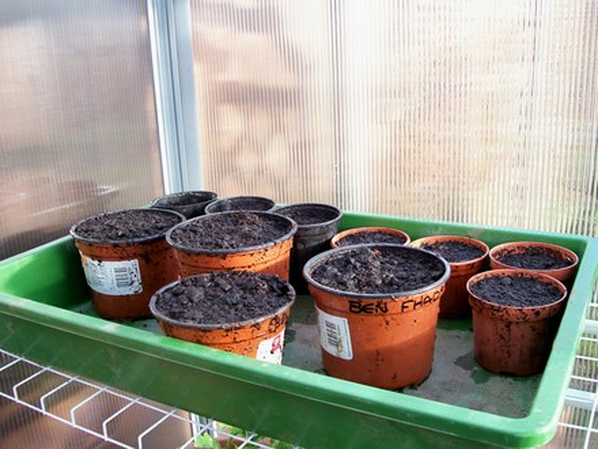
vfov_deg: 39.7
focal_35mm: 36
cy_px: 224
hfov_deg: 51.4
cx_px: 299
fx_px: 622
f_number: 2.7
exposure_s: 1/109
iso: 80
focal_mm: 6
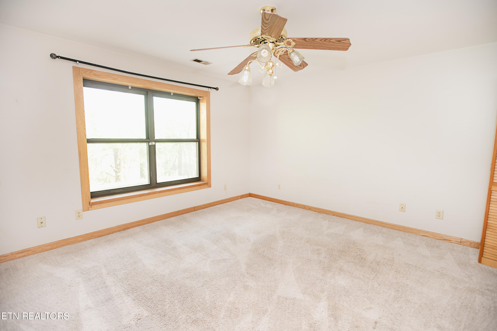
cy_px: 166
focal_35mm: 17
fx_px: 235
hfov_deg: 93.3
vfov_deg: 70.4
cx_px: 248
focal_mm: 17
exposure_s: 1/125
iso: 640
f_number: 4
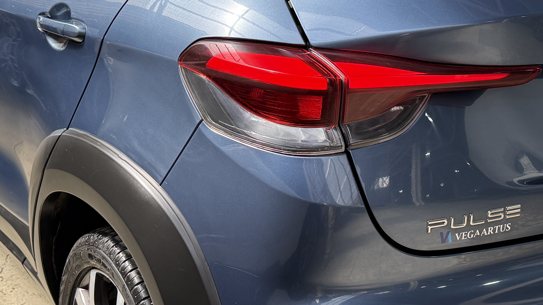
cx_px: 342
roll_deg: -1.9
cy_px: 115
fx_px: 936
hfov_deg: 32.2
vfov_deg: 18.5
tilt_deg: -14.2
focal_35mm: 65
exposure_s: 1/379
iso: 100
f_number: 1.78
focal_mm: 6.76
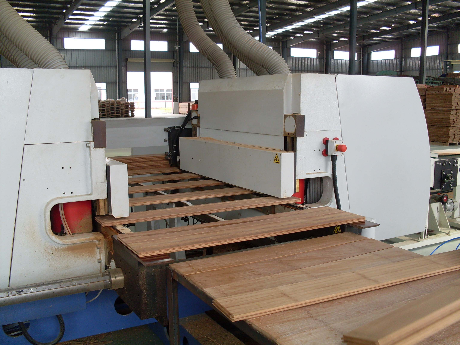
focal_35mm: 38
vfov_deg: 37.7
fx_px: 505
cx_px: 230
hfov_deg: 49.0
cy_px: 172
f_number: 2.8
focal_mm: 6.3
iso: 80
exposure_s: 1/125
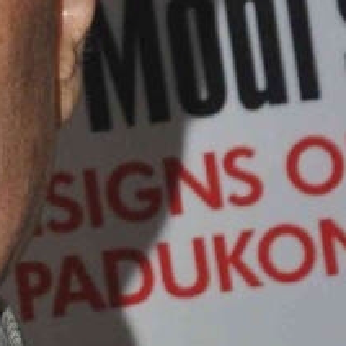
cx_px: -168
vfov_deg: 1.8
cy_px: 470
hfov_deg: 1.8
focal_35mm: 950
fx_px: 10743
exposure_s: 1/200
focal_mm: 105
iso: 800
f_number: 10
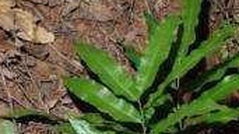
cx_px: 320
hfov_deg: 18.0
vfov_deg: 10.8
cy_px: 150
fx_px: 697
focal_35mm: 110
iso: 200
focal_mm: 20
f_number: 9
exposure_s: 1/60
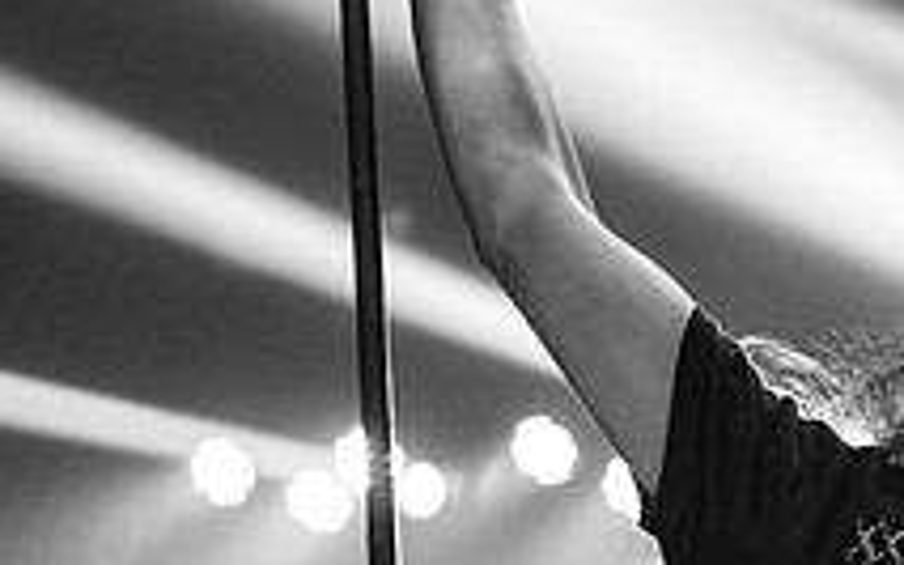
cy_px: 624
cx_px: 925
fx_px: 3645
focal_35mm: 148
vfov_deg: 8.8
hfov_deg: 13.9
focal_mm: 45
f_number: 3.2
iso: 2500
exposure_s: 1/640
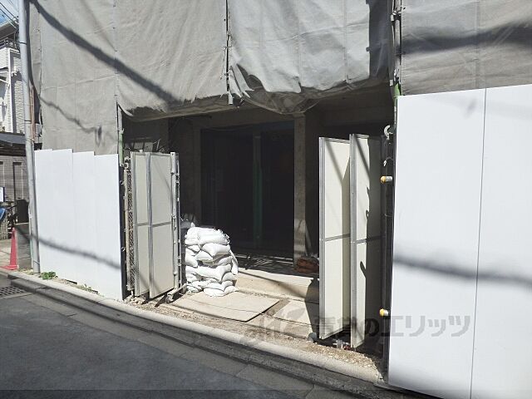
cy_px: 200
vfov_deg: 66.0
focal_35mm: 20
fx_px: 307
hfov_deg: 81.7
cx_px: 266
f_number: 3.2
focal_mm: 3.58
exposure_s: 1/2000
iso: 160
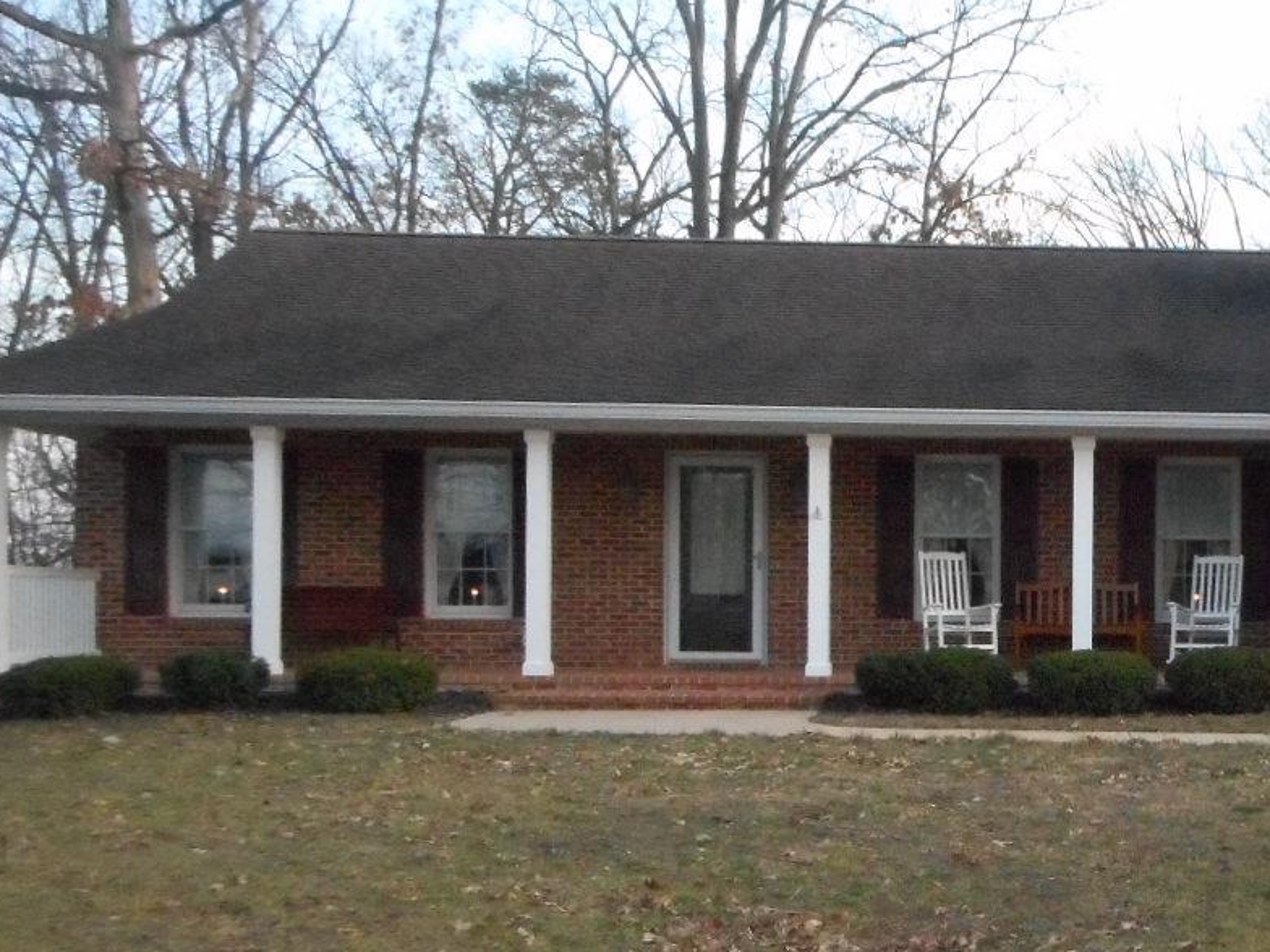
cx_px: 1194
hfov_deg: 34.9
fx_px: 1871
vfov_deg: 28.4
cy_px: 631
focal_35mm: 51
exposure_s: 1/160
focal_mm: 4.5
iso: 800
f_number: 3.7
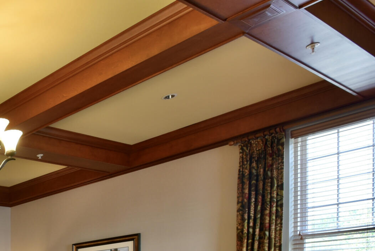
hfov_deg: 32.1
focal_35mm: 40
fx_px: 417
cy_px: 324
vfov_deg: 27.9
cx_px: -145
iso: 800
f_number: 9
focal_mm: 14
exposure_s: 1/8
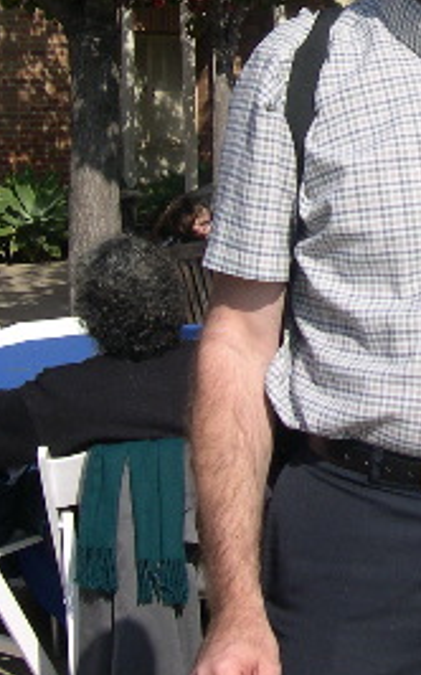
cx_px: 553
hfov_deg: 13.0
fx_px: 1783
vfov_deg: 21.3
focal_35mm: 97
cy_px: 173
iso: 100
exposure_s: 1/254
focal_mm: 8
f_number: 7.6
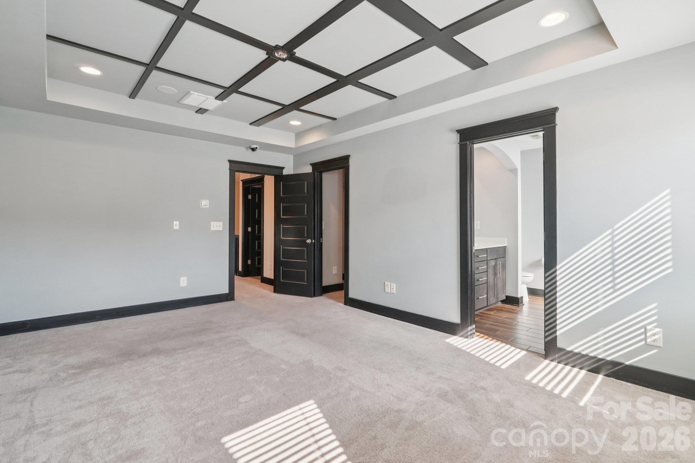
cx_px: 348
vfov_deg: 69.6
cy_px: 232
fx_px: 333
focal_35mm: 17
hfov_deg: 92.4
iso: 400
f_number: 8
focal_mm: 11.5
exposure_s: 1/15
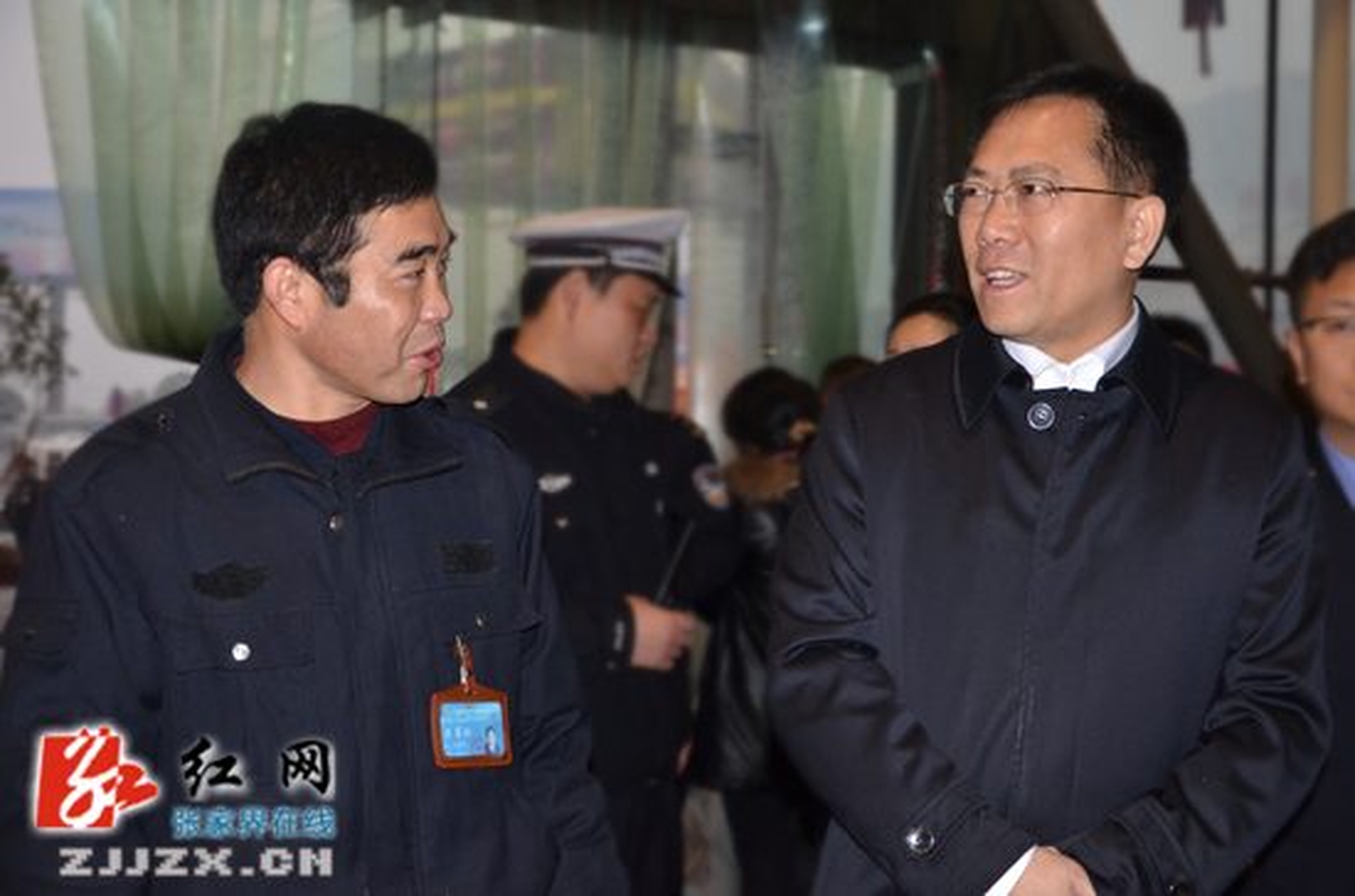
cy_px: 448
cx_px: 678
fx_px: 1971
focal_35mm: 52
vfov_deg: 25.6
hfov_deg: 37.9
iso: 800
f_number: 4.5
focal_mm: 35
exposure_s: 1/60
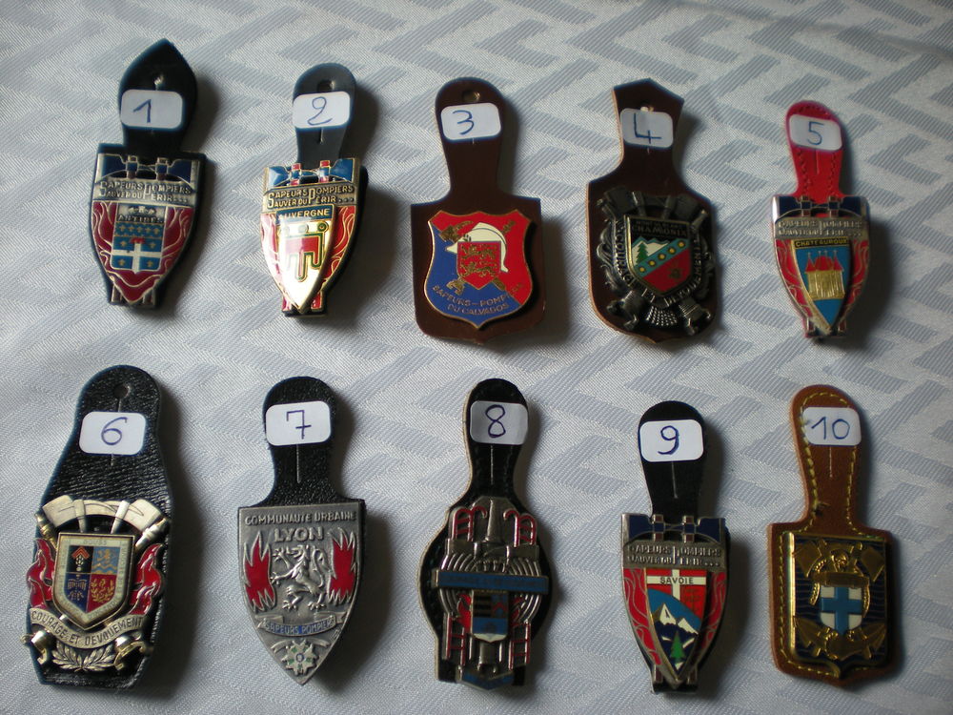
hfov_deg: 49.0
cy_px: 358
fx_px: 1046
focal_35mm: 38
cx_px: 476
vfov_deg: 37.7
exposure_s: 1/59
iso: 76
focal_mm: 6.3
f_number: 3.1
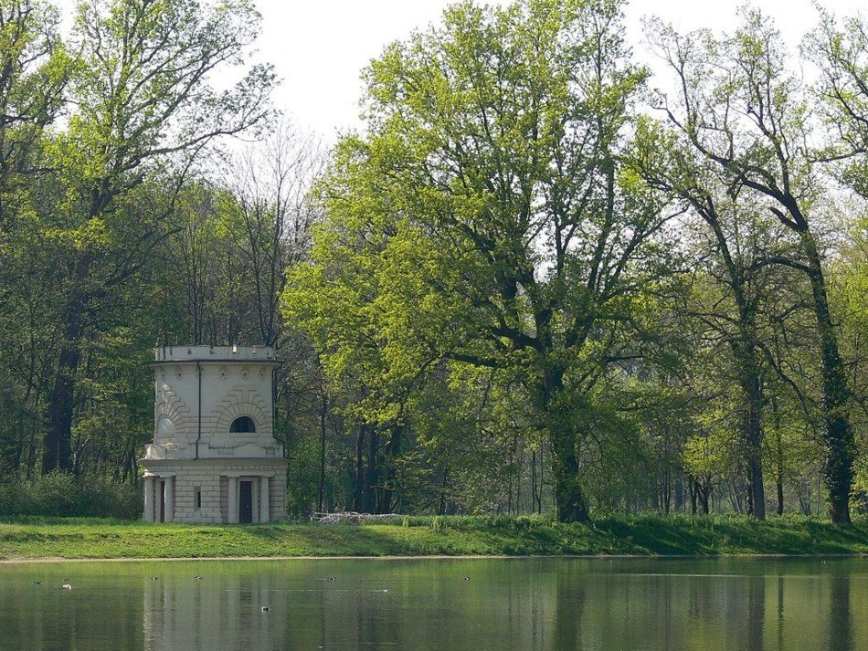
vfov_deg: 9.1
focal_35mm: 164
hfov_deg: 12.0
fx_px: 4113
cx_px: 434
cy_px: 326
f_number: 5.6
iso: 80
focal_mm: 27.3
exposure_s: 1/200
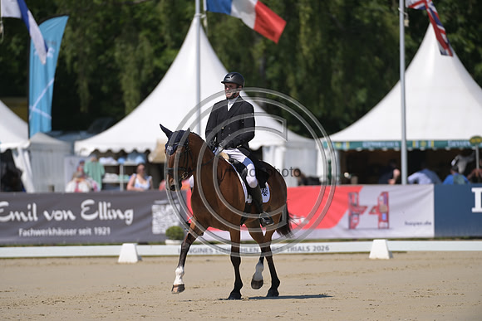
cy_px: 160
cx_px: 241
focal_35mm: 400
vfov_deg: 3.4
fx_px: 5357
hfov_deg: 5.2
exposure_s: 1/1250
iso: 160
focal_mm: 400
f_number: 5
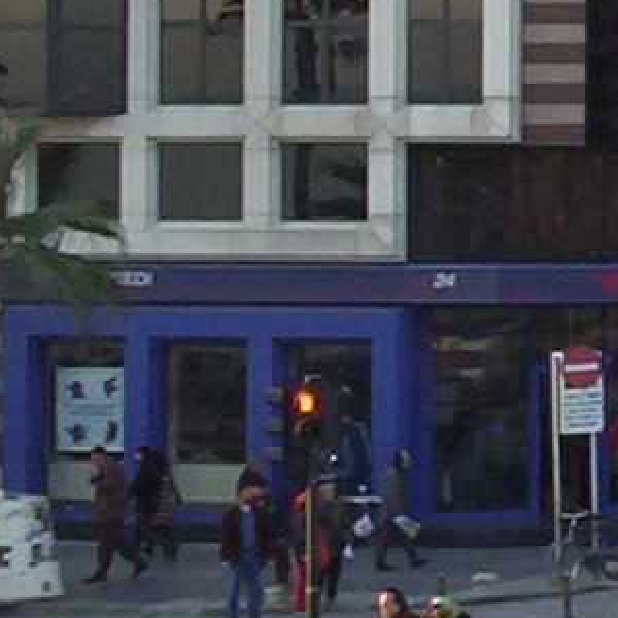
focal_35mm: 183
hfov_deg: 8.6
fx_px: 3696
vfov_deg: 9.5
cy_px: 134
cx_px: 1557
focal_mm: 4.99
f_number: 4.5
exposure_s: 1/188
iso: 100
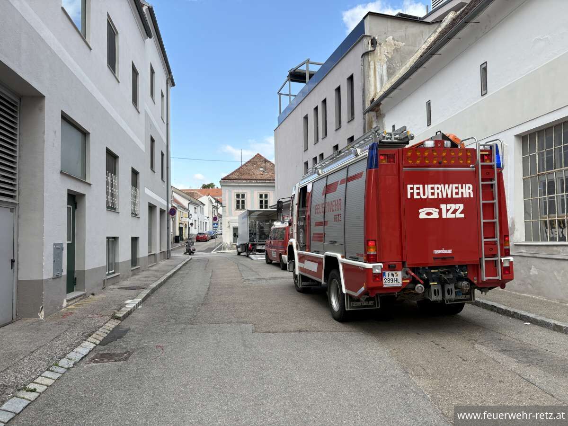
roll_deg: +1.7
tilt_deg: +2.9
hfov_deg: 67.3
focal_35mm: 26
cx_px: 284
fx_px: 427
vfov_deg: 53.1
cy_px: 213
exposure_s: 1/1263
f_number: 1.6
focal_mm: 5.96
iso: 50
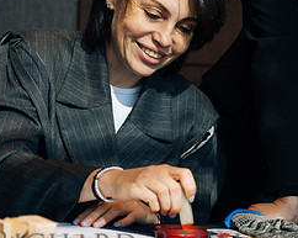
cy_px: 62
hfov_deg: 13.3
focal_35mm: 145
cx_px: 150
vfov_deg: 10.6
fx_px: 1277
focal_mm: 55
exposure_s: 1/500
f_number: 3.2
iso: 800
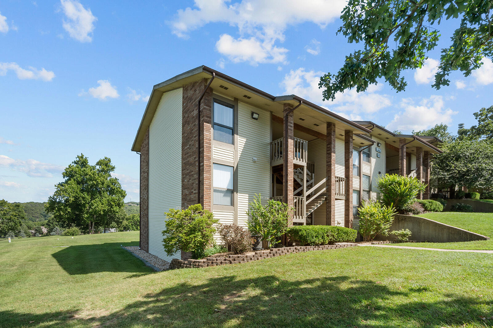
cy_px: 164
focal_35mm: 16
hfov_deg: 96.7
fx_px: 219
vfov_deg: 73.8
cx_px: 246
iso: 400
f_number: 20
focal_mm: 16
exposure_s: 1/200
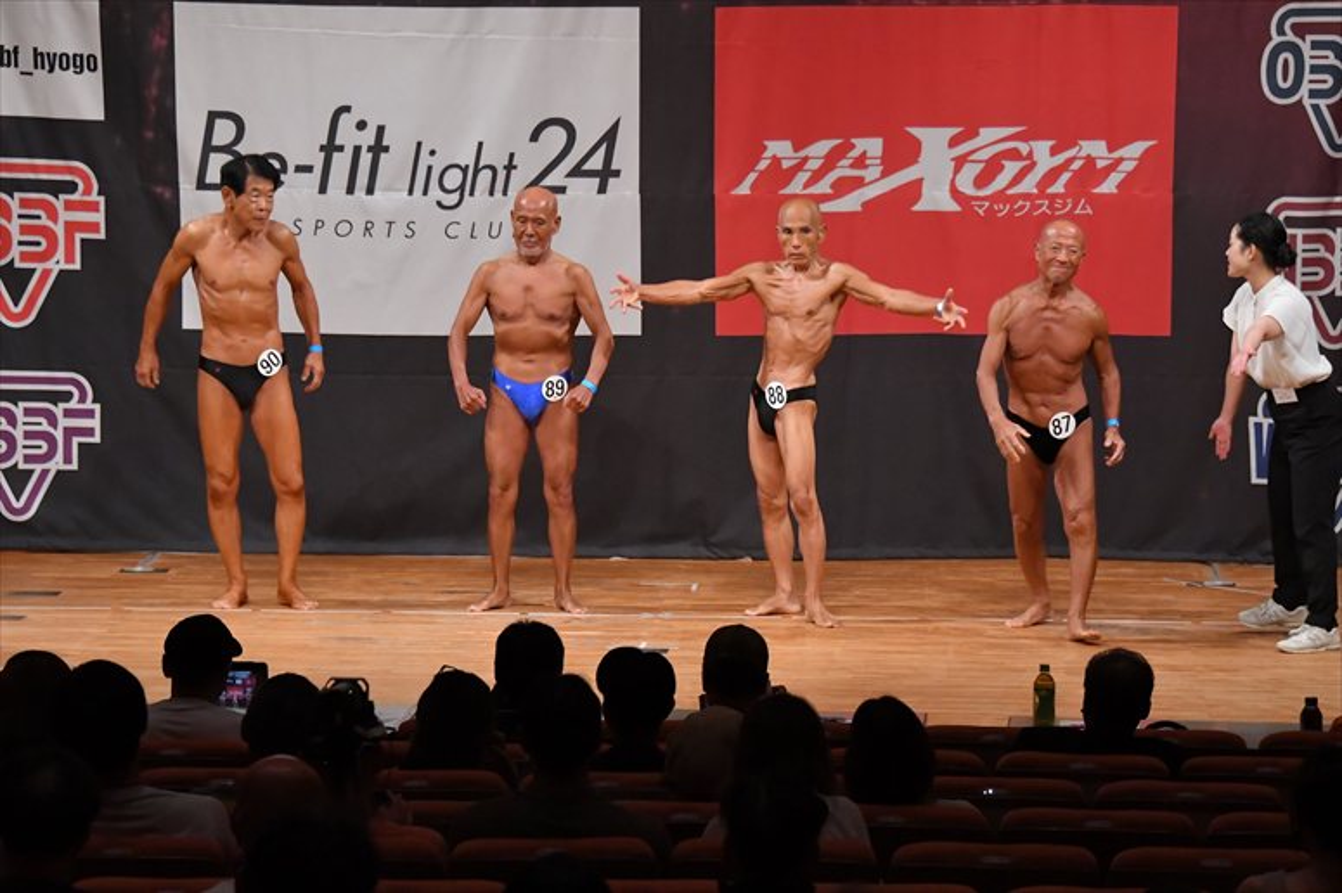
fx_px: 5850
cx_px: 671
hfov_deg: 13.1
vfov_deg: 8.7
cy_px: 446
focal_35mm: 157
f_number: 5.6
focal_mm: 105
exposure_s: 1/400
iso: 5600
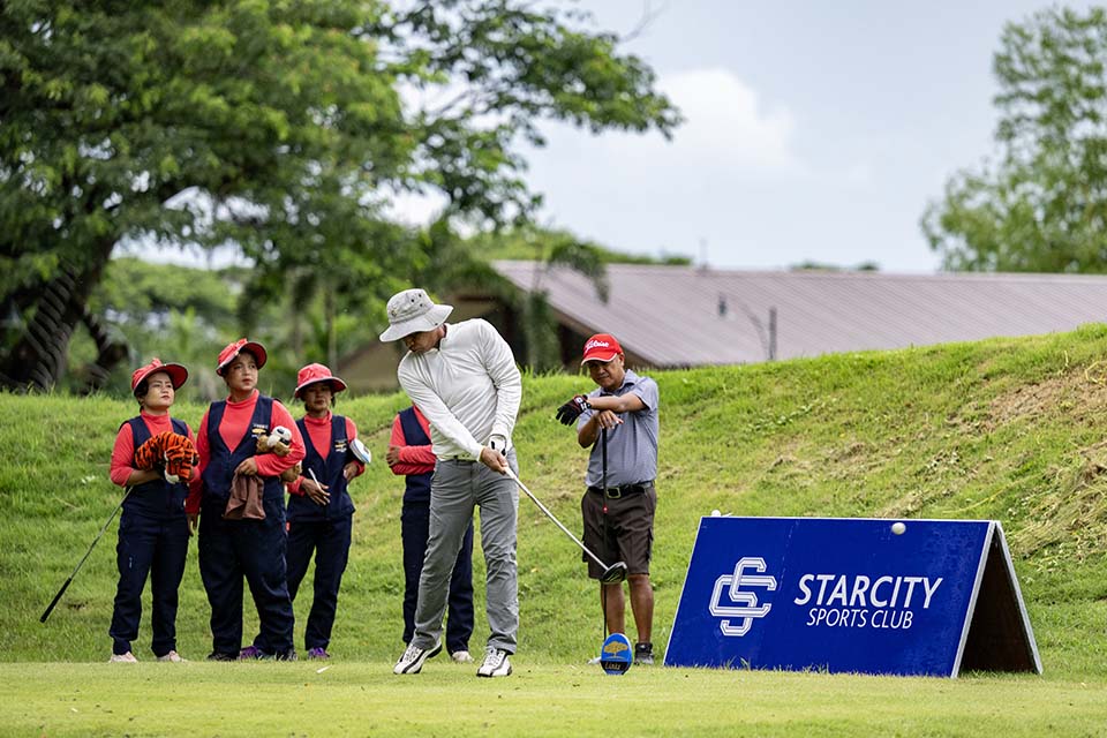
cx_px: 554
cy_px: 369
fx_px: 4612
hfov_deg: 13.7
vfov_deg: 9.1
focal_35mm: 150
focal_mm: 150
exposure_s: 1/3200
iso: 640
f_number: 2.8
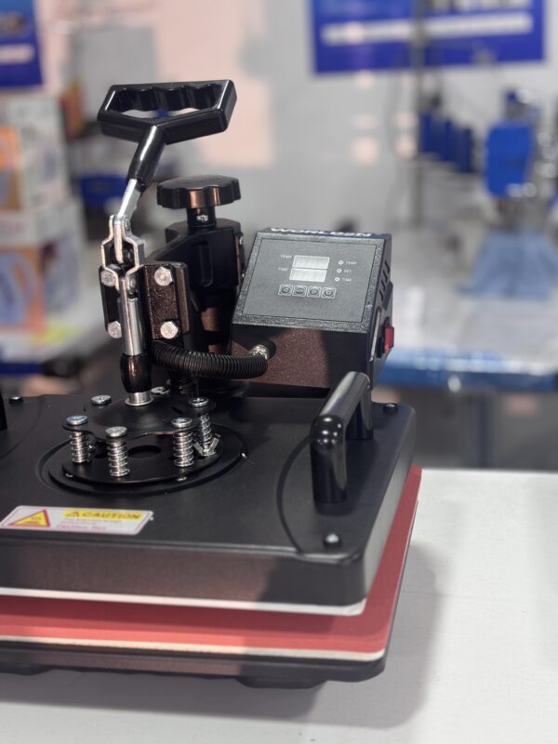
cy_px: 372
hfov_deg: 28.0
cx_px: 279
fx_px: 1118
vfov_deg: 36.8
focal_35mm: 52
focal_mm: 5.96
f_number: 1.6
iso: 125
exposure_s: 1/33
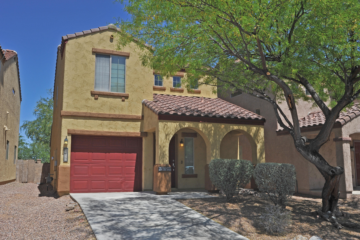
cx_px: 180
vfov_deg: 37.8
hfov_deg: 54.5
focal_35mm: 35
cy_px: 120
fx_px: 350
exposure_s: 1/320
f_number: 14
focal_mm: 35
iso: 320
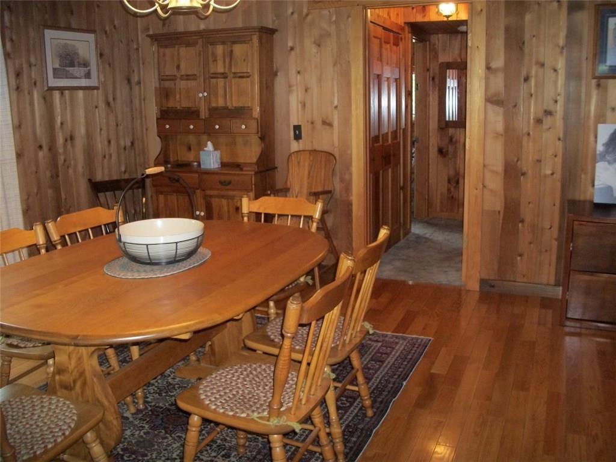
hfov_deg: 56.8
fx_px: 569
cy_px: 231
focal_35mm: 32
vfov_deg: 44.2
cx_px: 308
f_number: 2.9
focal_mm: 5.7
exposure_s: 1/30
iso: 250
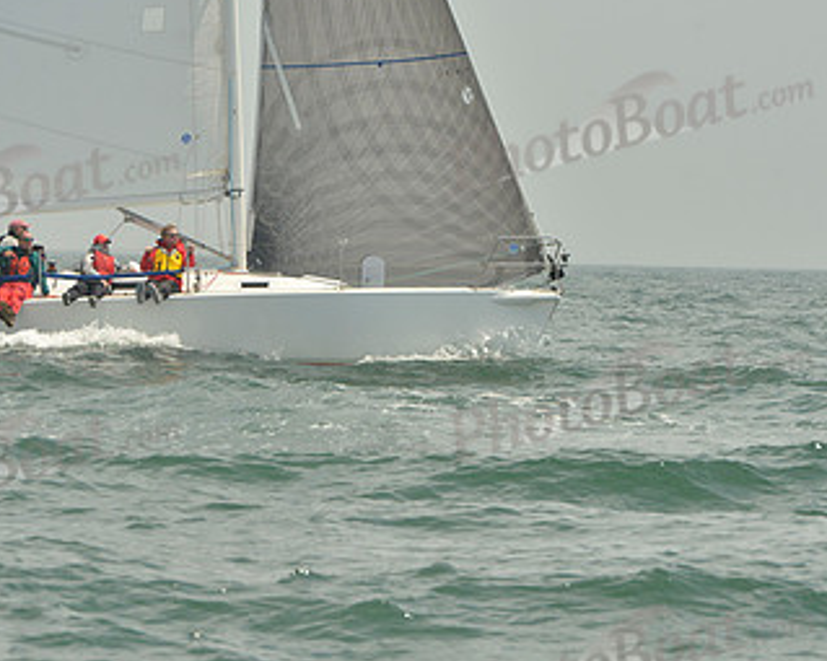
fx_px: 8344
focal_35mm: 341
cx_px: 316
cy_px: 297
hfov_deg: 5.7
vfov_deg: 4.5
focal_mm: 200
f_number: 13
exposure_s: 1/1250
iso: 560
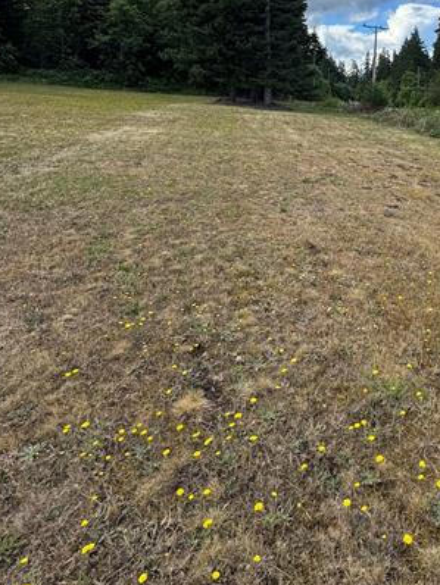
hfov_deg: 49.1
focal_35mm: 27
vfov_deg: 59.4
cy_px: 106
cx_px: 337
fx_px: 457
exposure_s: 1/1143
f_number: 2.2
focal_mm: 2.22
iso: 40
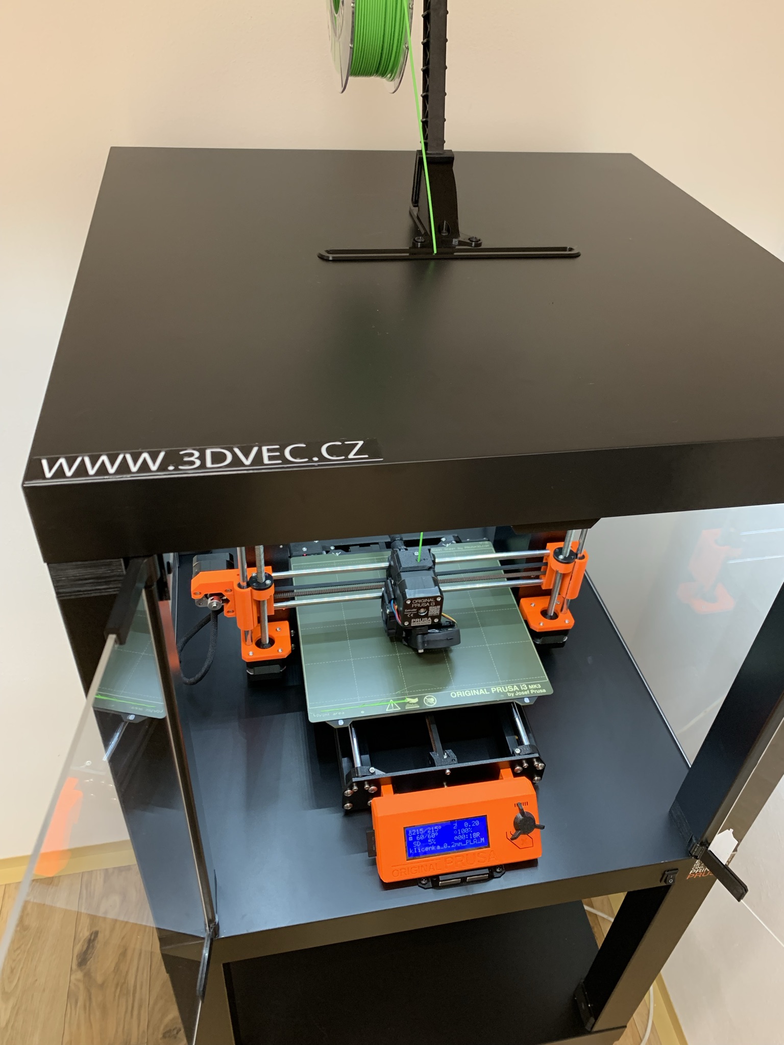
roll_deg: -3.2
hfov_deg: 53.1
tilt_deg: -39.3
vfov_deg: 67.3
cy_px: 522
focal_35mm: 26
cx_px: 392
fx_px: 785
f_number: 1.8
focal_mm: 4.25
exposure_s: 1/50
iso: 125
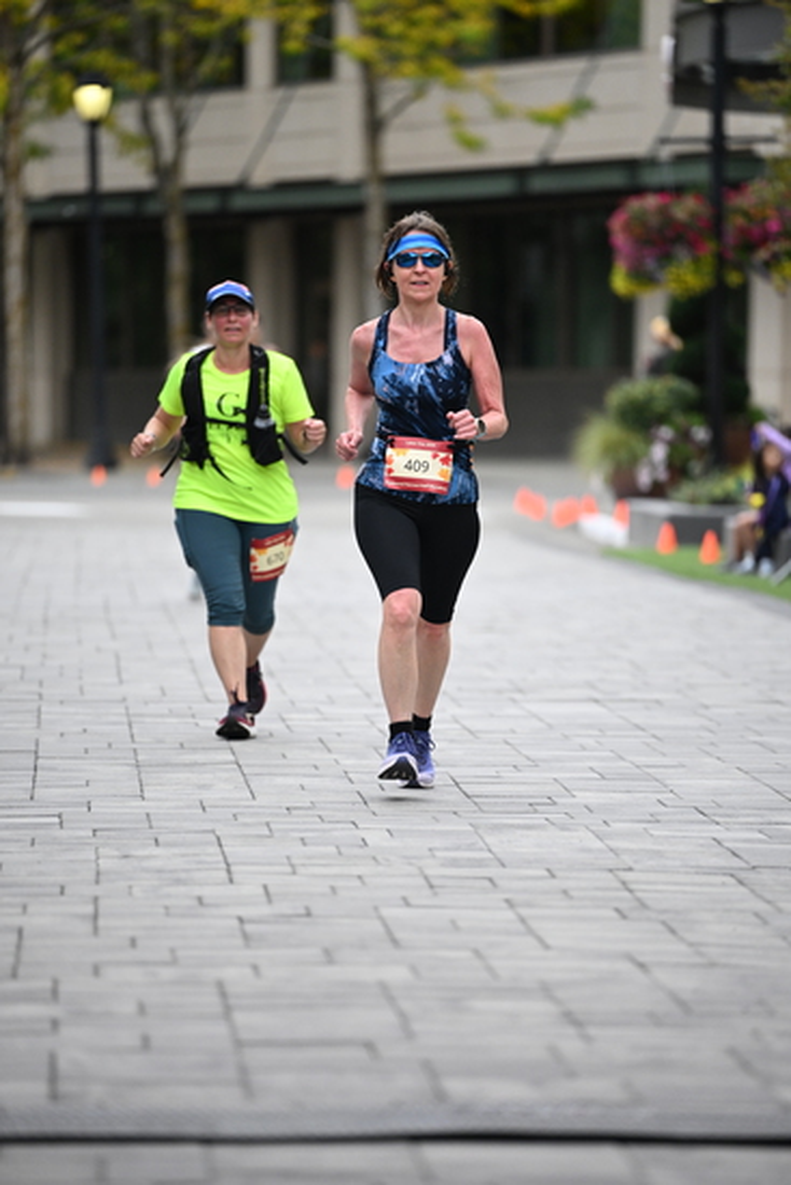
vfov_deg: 10.3
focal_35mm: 200
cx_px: 396
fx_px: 6587
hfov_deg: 6.9
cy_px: 592
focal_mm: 200
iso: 1600
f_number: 2.8
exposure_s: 1/5000
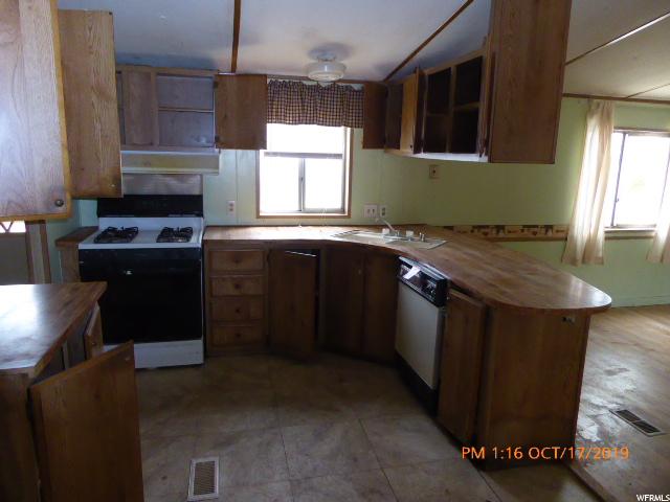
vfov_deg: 54.9
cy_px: 251
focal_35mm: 25
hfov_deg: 69.4
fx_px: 484
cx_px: 335
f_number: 3.3
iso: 800
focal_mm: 4.3
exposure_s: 1/60
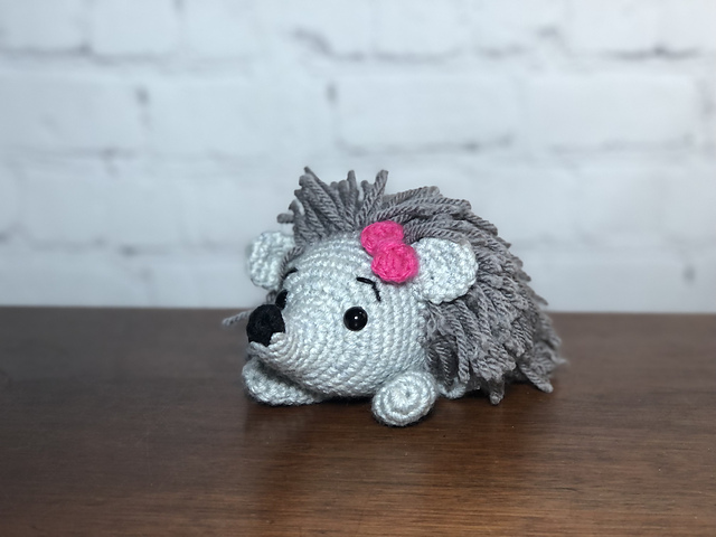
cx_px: 358
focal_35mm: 57
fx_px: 1179
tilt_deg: -12.5
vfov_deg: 25.7
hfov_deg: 33.8
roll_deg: +0.1
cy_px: 268
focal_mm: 6.6
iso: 40
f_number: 2.8
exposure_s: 1/30
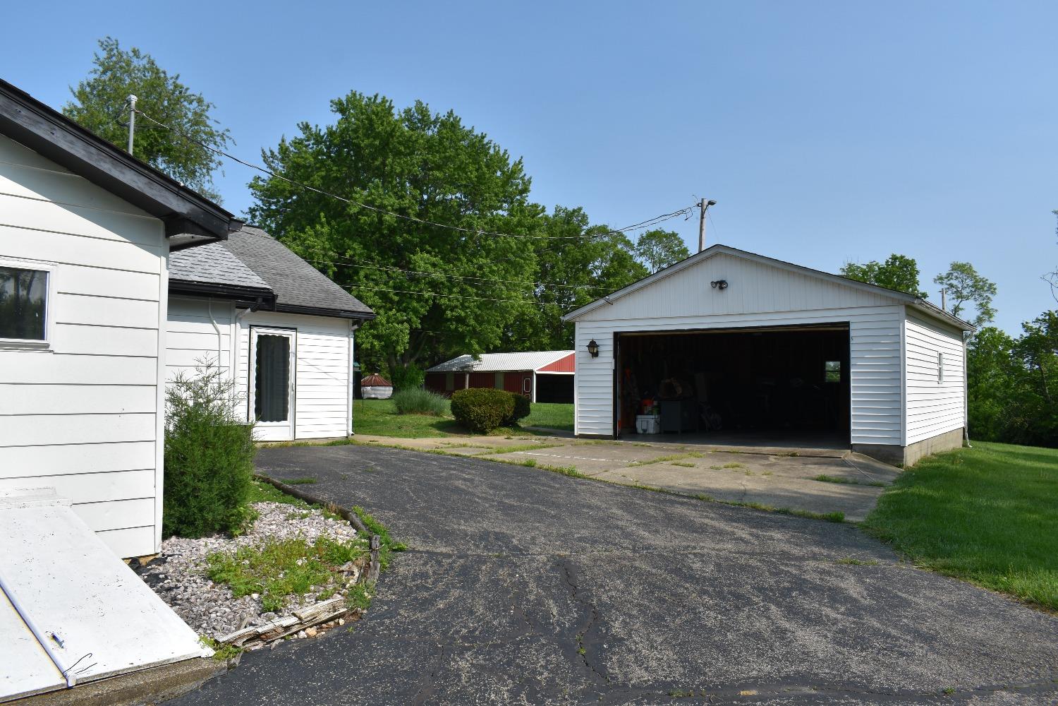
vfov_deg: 47.9
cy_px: 353
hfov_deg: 67.4
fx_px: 793
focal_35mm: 27
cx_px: 529
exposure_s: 1/320
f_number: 9
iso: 100
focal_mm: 18
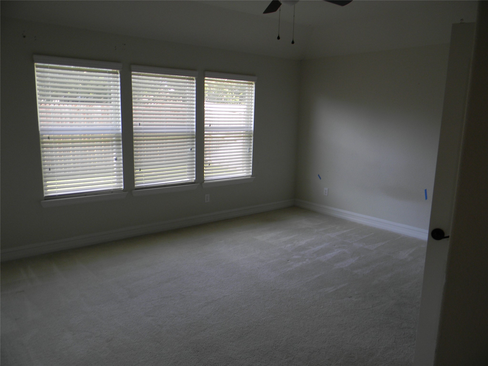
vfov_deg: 49.7
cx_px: 244
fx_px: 395
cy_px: 183
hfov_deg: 63.4
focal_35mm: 28
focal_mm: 5
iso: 80
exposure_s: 1/33.8
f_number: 3.5
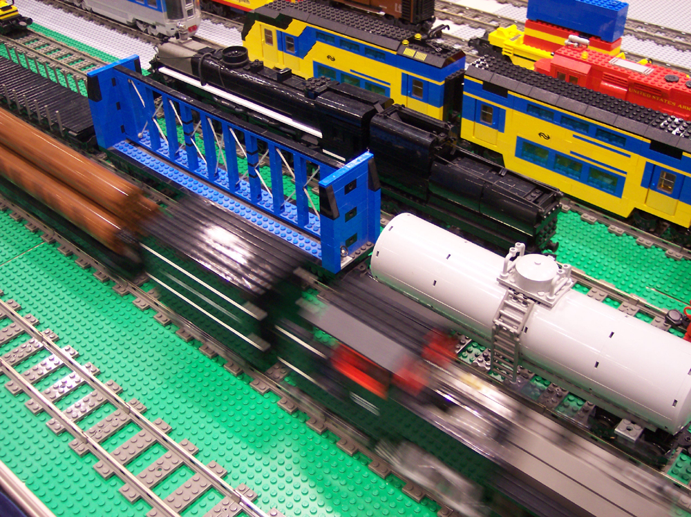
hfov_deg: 49.0
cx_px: 346
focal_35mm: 38
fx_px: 758
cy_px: 258
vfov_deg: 37.7
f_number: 2.8
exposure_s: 1/20
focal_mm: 8
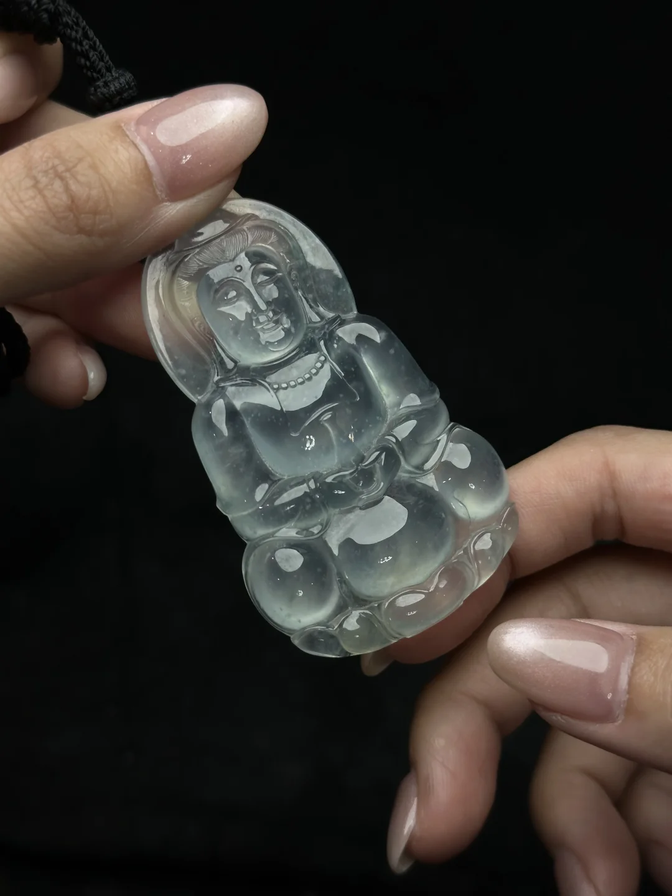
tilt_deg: -47.3
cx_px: 336
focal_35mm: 48
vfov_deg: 39.7
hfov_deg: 30.3
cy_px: 448
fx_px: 1242
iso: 64
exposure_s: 1/312
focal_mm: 6.86
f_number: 1.78
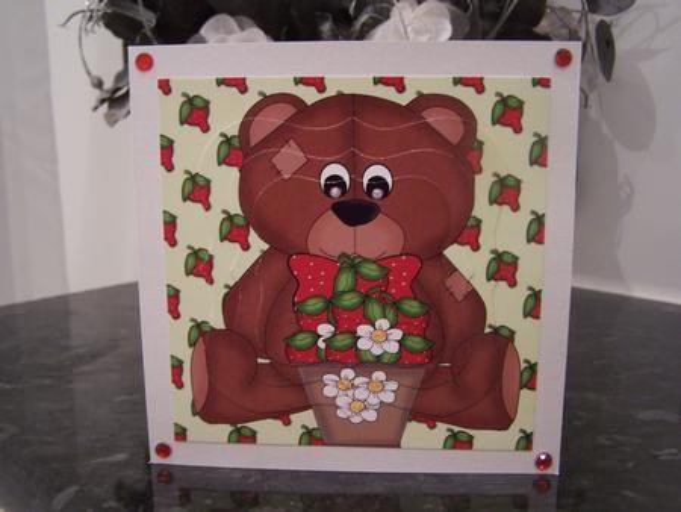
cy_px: 256
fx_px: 748
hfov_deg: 49.0
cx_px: 340
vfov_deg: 37.8
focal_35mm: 38
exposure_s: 1/10
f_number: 2.8
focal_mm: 6.3
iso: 140
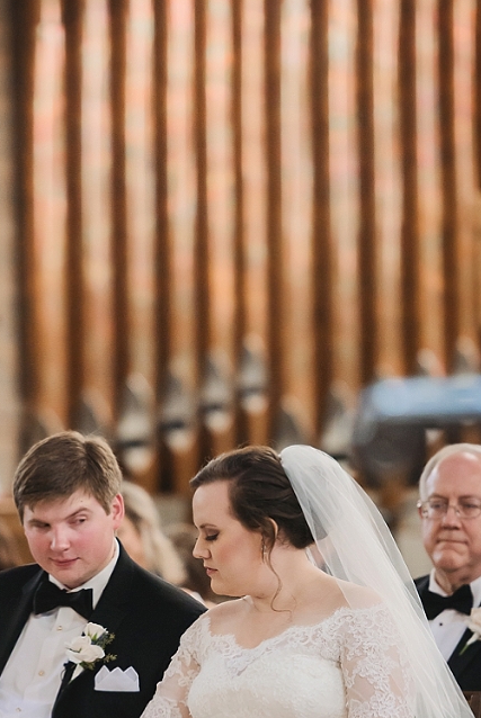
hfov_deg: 4.9
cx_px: 170
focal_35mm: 279
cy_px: 591
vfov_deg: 7.4
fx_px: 5576
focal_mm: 155
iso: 4000
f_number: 2.8
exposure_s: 1/400
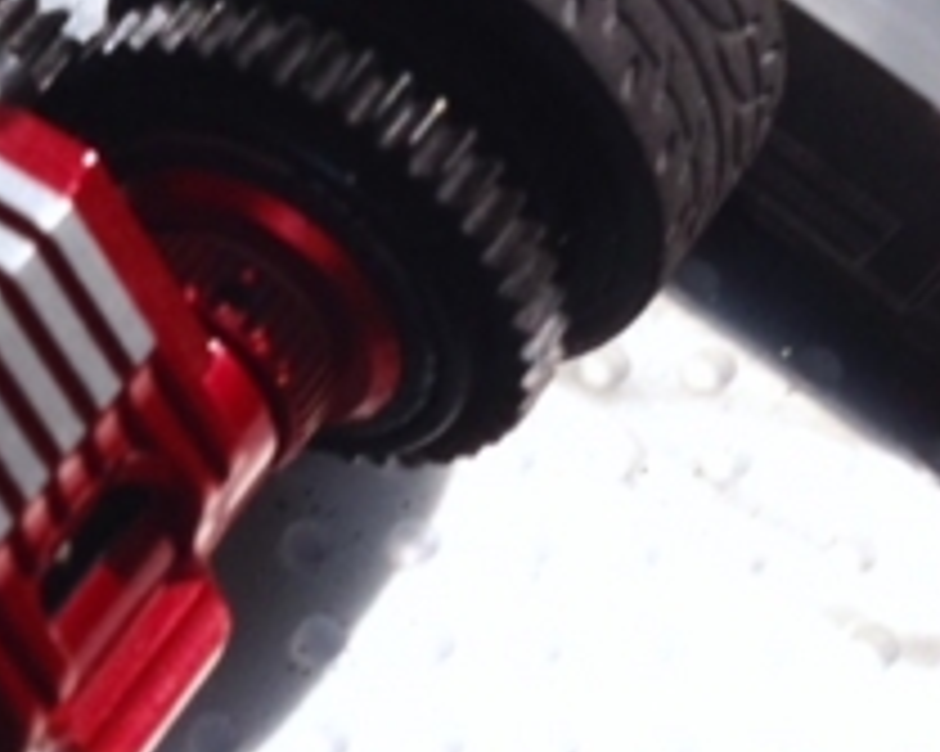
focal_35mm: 131
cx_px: -297
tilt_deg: -56.5
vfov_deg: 11.8
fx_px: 3643
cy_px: 288
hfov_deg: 14.1
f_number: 2.4
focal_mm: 4.28
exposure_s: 1/30
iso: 50
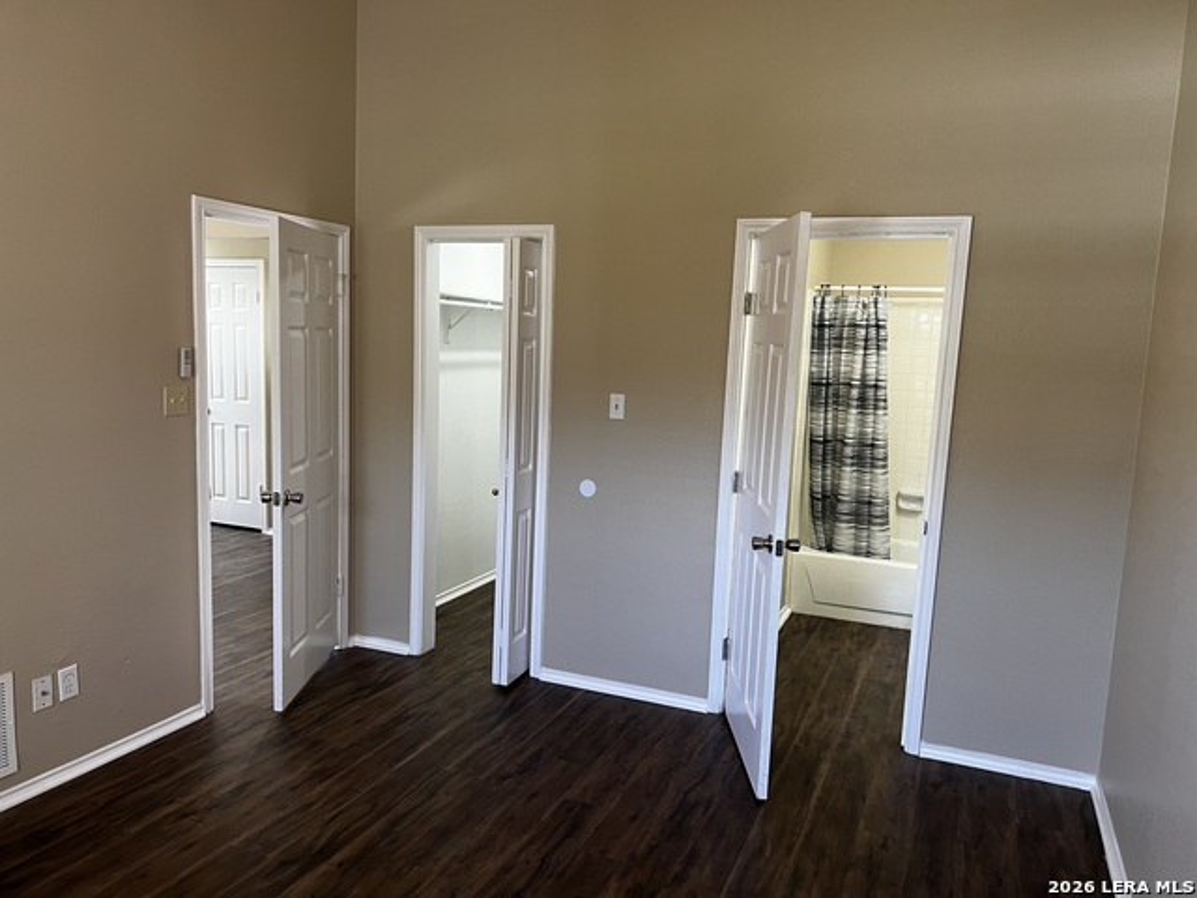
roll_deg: -1.4
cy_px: 449
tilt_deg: -6.5
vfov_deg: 53.1
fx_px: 899
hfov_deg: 67.3
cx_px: 598
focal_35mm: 26
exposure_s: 1/60
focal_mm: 5.7
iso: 100
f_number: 1.5
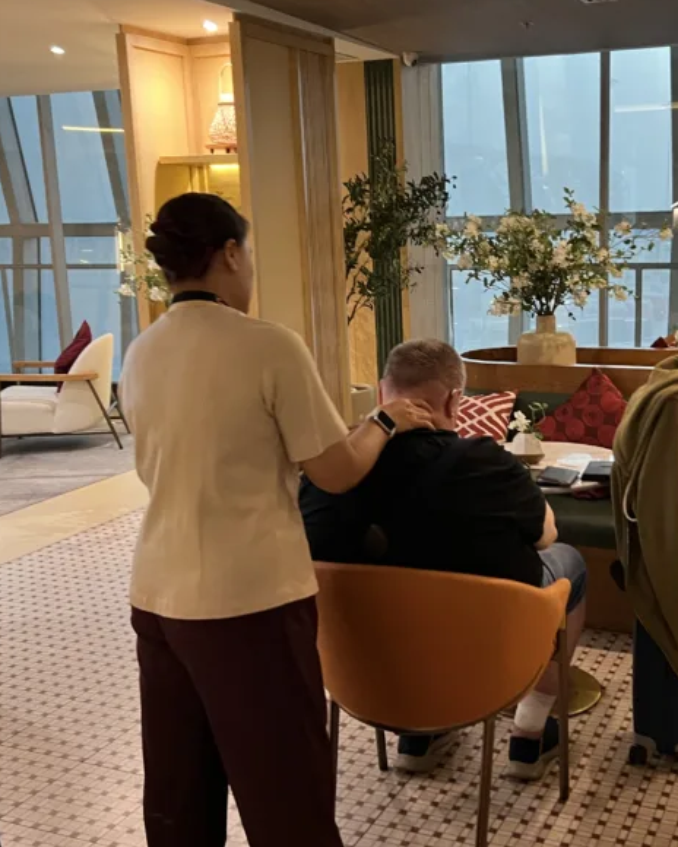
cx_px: 452
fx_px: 1053
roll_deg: -0.4
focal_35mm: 42
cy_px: 416
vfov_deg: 43.8
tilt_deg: -10.4
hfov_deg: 35.3
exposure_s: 1/60
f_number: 1.5
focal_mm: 5.7
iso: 250
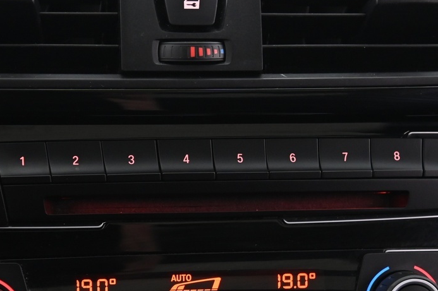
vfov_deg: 15.2
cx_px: 152
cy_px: 243
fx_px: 1082
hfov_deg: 22.8
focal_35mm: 89
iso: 2000
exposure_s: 1/15
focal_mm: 38
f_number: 4
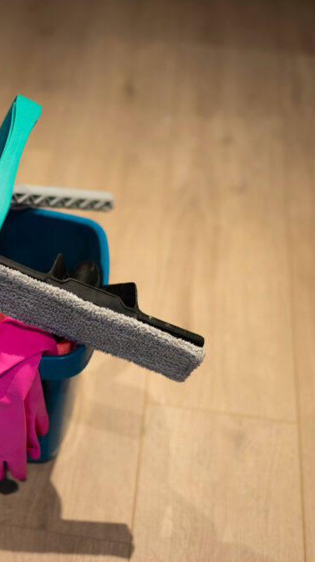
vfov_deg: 37.2
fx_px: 832
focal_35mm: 56
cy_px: 278
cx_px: 57
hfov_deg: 21.1
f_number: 1.4
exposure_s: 1/320
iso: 160
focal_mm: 35
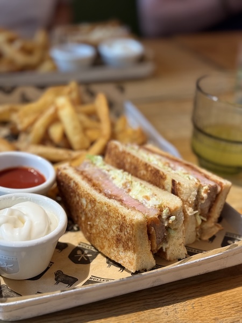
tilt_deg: -28.7
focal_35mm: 48
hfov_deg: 30.3
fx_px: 447
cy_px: 162
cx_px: 121
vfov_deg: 39.7
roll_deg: -4.3
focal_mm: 6.76
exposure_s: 1/50
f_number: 1.78
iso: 250
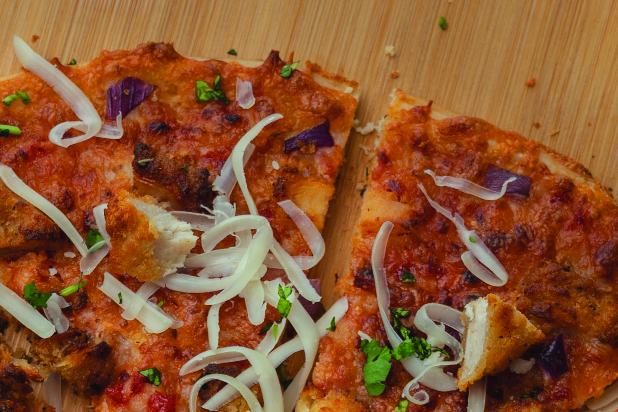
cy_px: 710
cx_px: 196
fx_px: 1869
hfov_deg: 18.7
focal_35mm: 109
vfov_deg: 11.7
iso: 160
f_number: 5
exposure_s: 1/100
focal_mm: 28.5
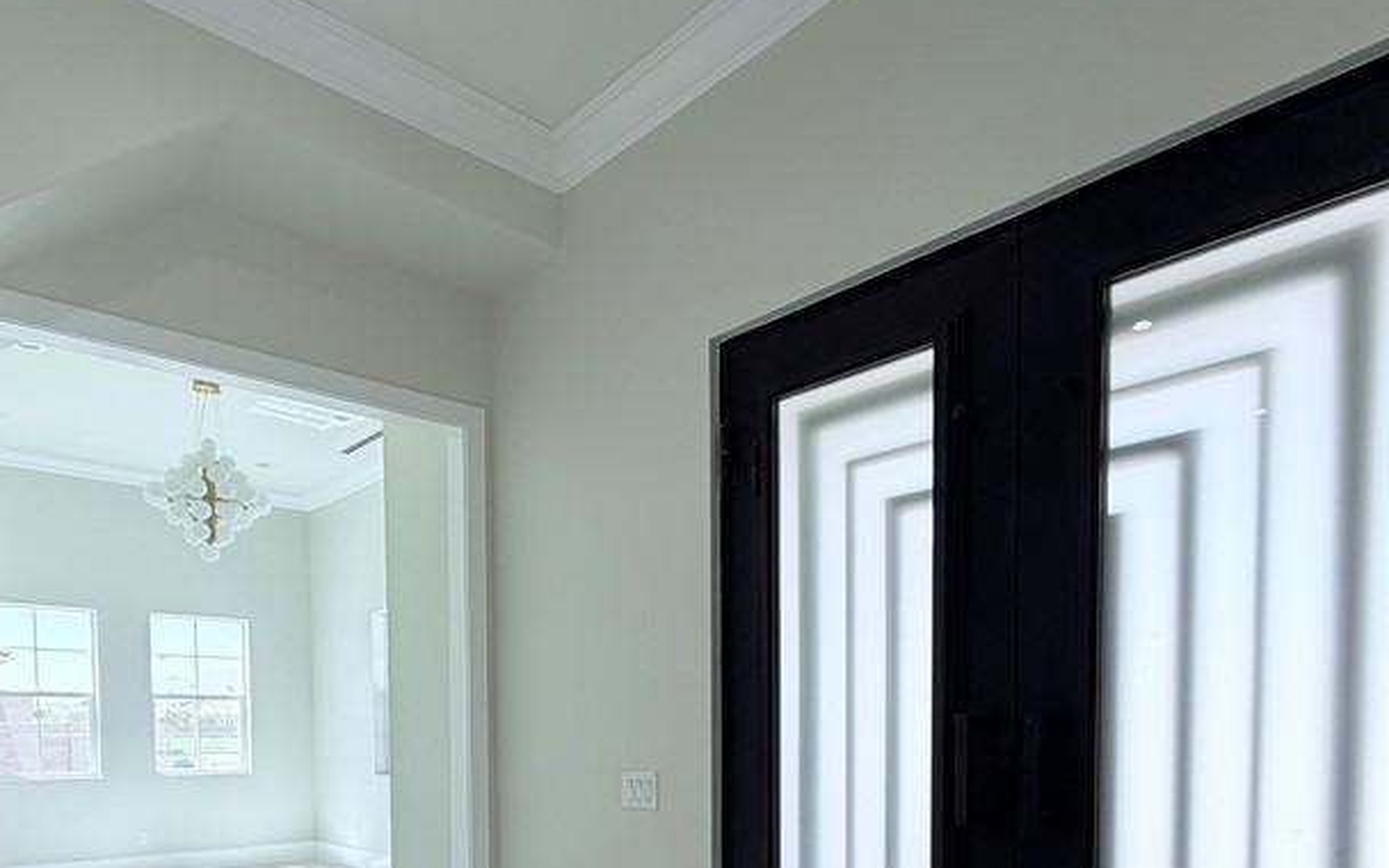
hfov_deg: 72.4
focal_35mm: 25
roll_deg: +0.6
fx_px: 946
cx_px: 640
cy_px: 774
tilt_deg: -3.0
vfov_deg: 44.9
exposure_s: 1/120
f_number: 2.2
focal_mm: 2.22
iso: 64
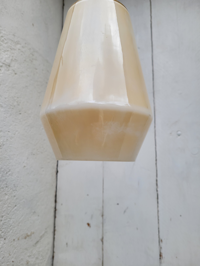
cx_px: 100
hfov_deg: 53.1
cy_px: 133
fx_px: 200
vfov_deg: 67.3
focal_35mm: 26
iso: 40
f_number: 1.8
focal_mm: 5.4
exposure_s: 1/333
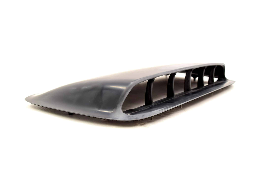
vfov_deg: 40.0
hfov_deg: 57.2
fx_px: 238
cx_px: 130
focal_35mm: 33
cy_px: 86
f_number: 5
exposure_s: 1/125
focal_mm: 22
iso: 400
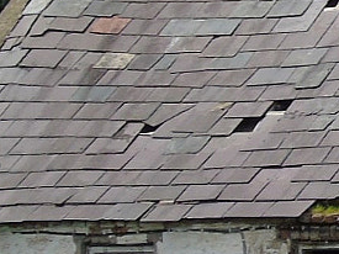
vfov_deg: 3.1
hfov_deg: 4.1
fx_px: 4669
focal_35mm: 477
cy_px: 218
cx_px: 561
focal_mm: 15
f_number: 4.1
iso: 80
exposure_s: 1/640
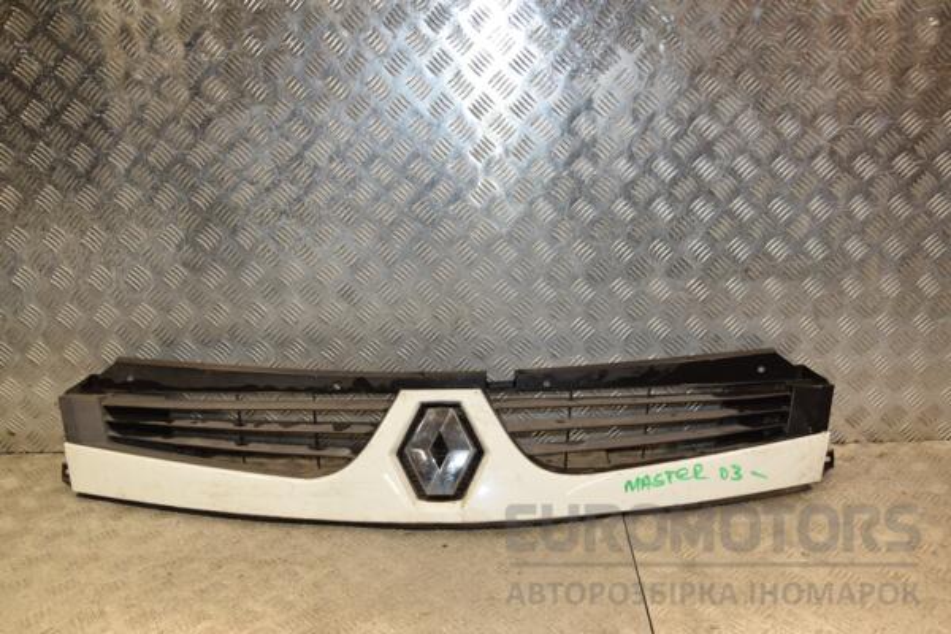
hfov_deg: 57.2
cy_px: 317
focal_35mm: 33
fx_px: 872
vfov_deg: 40.0
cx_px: 476
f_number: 6.3
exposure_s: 1/200
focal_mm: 22
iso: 800
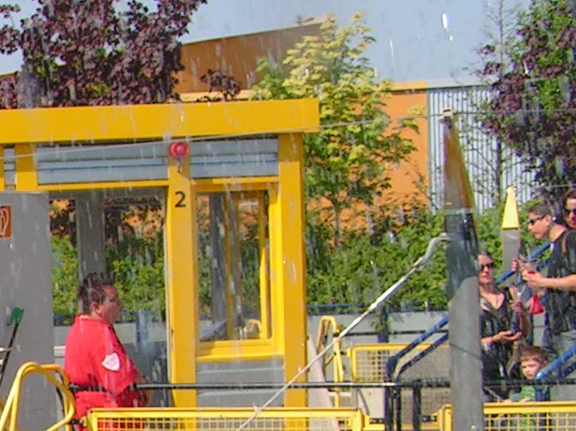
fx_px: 2130
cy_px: 430
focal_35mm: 128
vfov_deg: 11.5
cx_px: -313
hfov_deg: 14.3
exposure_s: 1/640
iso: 50
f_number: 4
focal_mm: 6.3
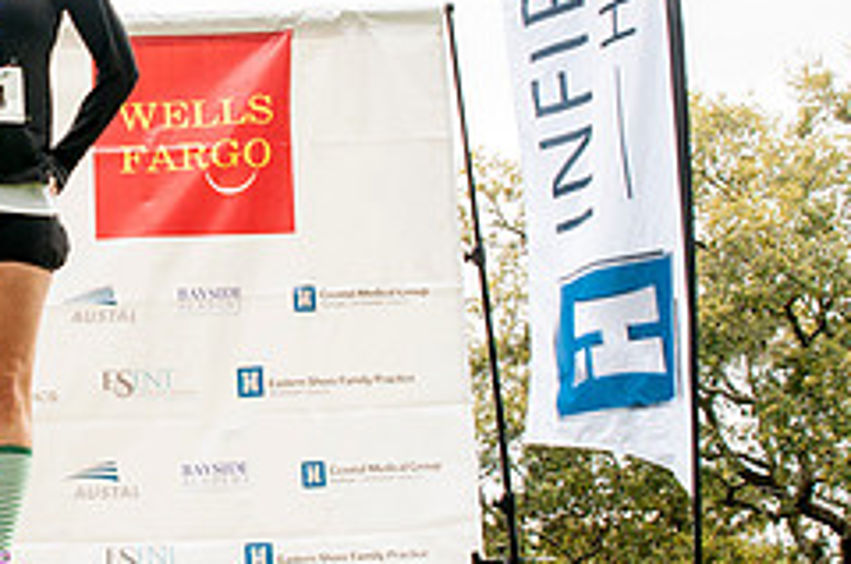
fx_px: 2052
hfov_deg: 22.3
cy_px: 232
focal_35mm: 87
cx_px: -46
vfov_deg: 15.6
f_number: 5.6
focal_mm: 24
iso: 640
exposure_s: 1/160
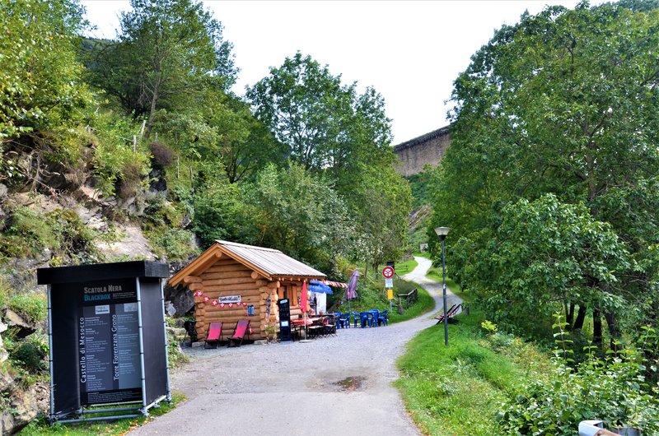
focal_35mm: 36
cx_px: 330
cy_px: 218
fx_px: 658
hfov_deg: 53.2
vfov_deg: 36.7
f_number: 7.1
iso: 320
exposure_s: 1/40
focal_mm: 24
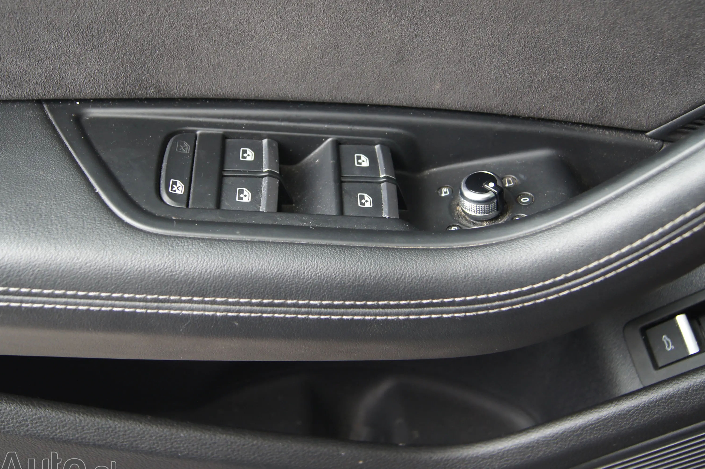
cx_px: 337
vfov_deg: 29.2
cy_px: 194
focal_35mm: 46
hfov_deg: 42.8
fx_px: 900
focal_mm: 24
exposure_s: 1/40
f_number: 4
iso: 250
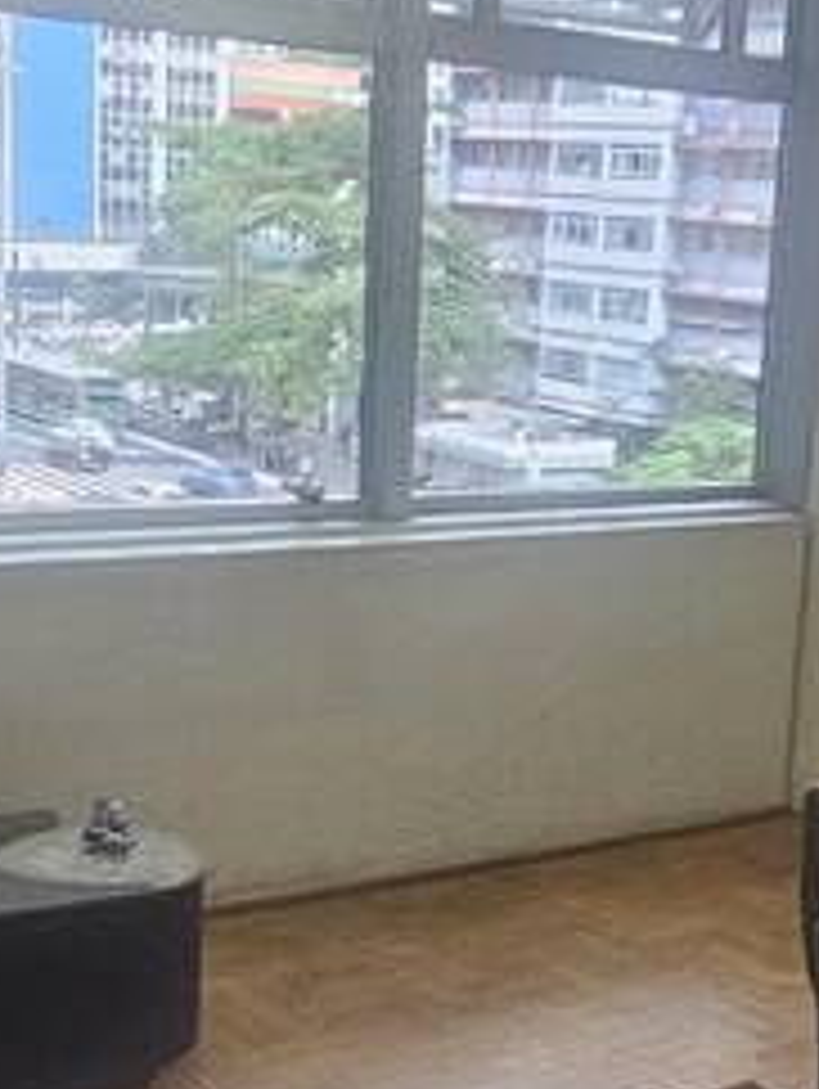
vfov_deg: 32.9
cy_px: 738
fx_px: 1826
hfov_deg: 24.8
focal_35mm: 58
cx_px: 670
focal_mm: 2.2
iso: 320
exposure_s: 1/60
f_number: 2.2
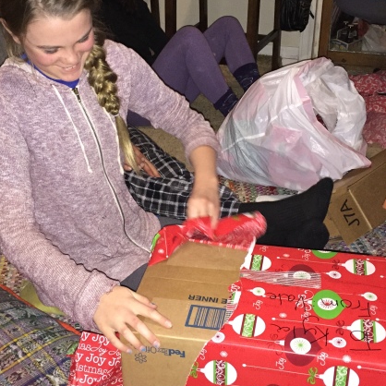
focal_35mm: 49
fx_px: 618
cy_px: 183
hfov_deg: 34.7
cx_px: 177
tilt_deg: -26.8
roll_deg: +1.7
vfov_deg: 34.7
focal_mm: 4.15
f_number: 2.2
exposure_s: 1/16
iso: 320
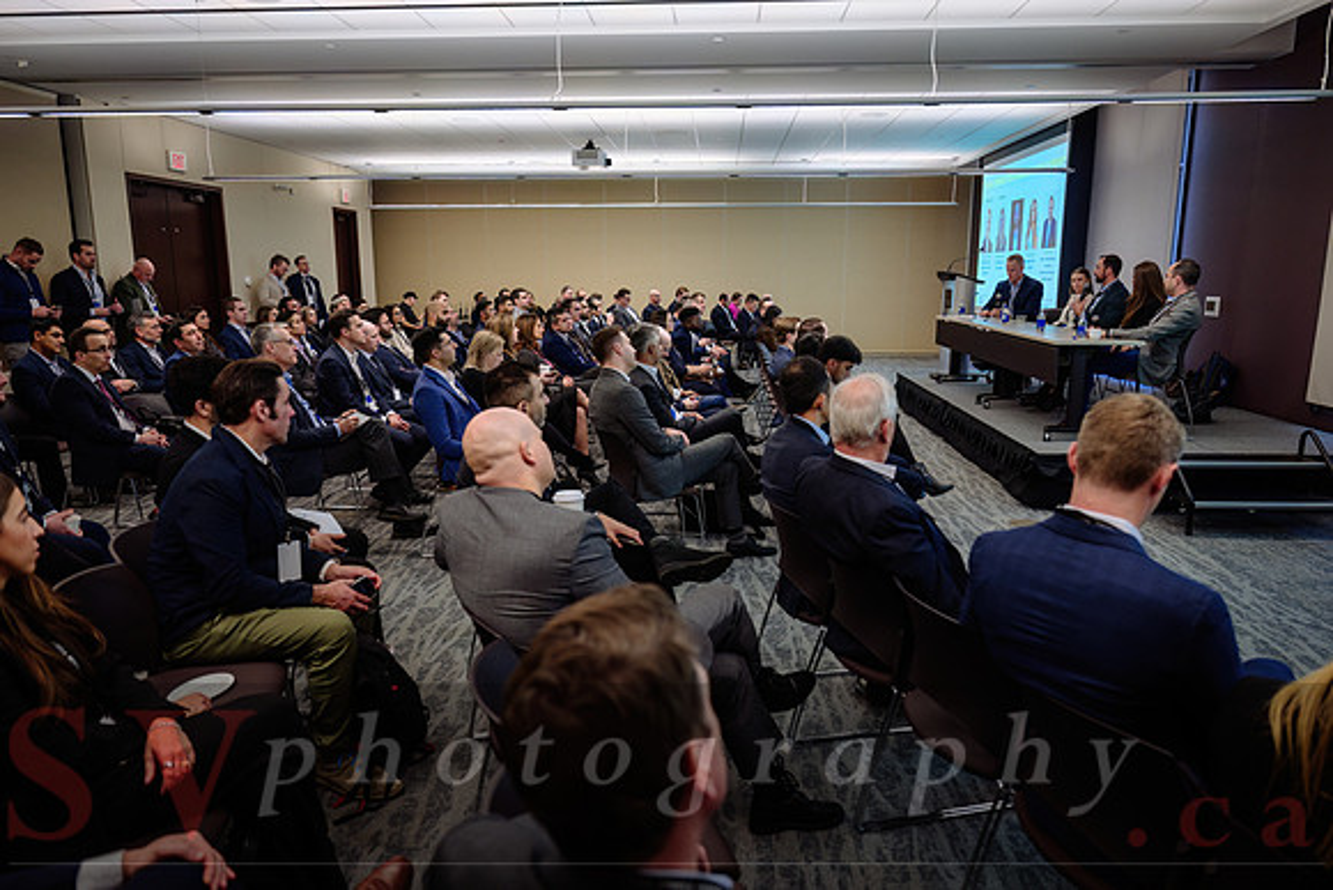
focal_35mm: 24
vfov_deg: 53.2
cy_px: 445
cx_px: 666
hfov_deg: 73.7
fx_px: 889
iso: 500
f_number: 3.2
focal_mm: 24
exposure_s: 1/80
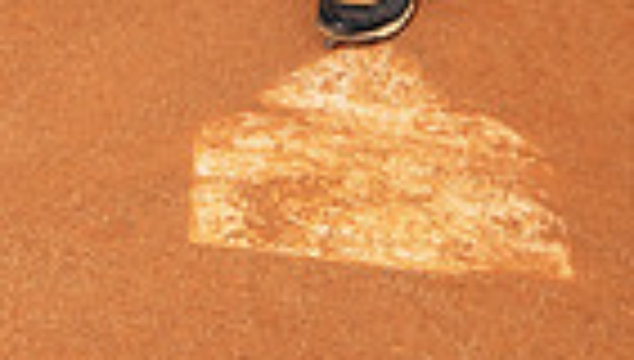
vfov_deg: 10.2
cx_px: 279
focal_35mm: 100
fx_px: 1685
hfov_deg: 21.3
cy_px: -580
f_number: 4.5
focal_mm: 30
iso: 160
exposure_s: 1/400
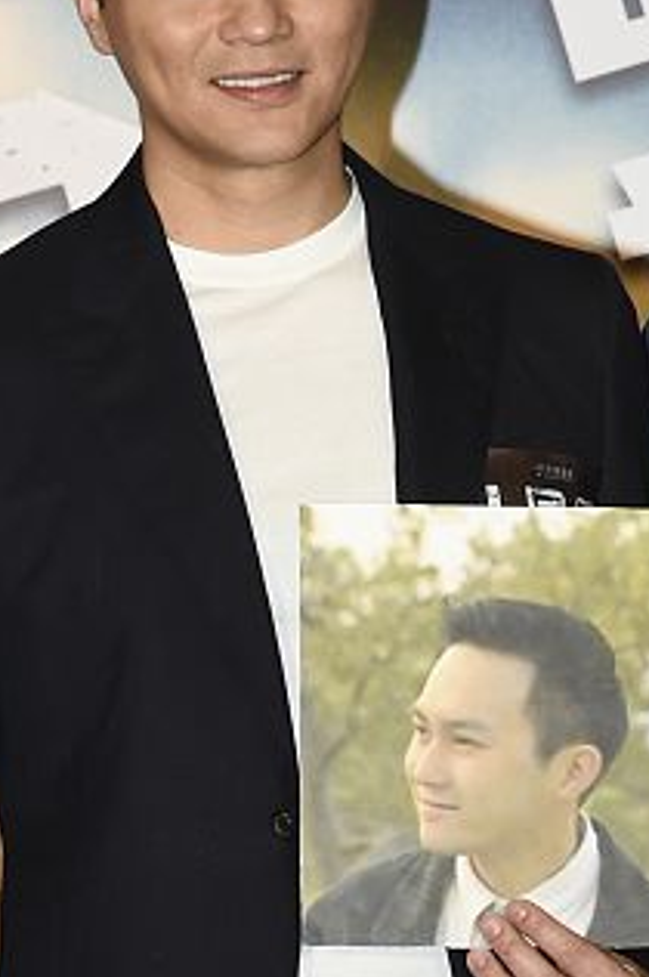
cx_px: 613
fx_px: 9783
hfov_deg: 3.8
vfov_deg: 5.7
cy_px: 878
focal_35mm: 361
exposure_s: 1/250
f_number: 6.3
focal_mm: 95
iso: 1600
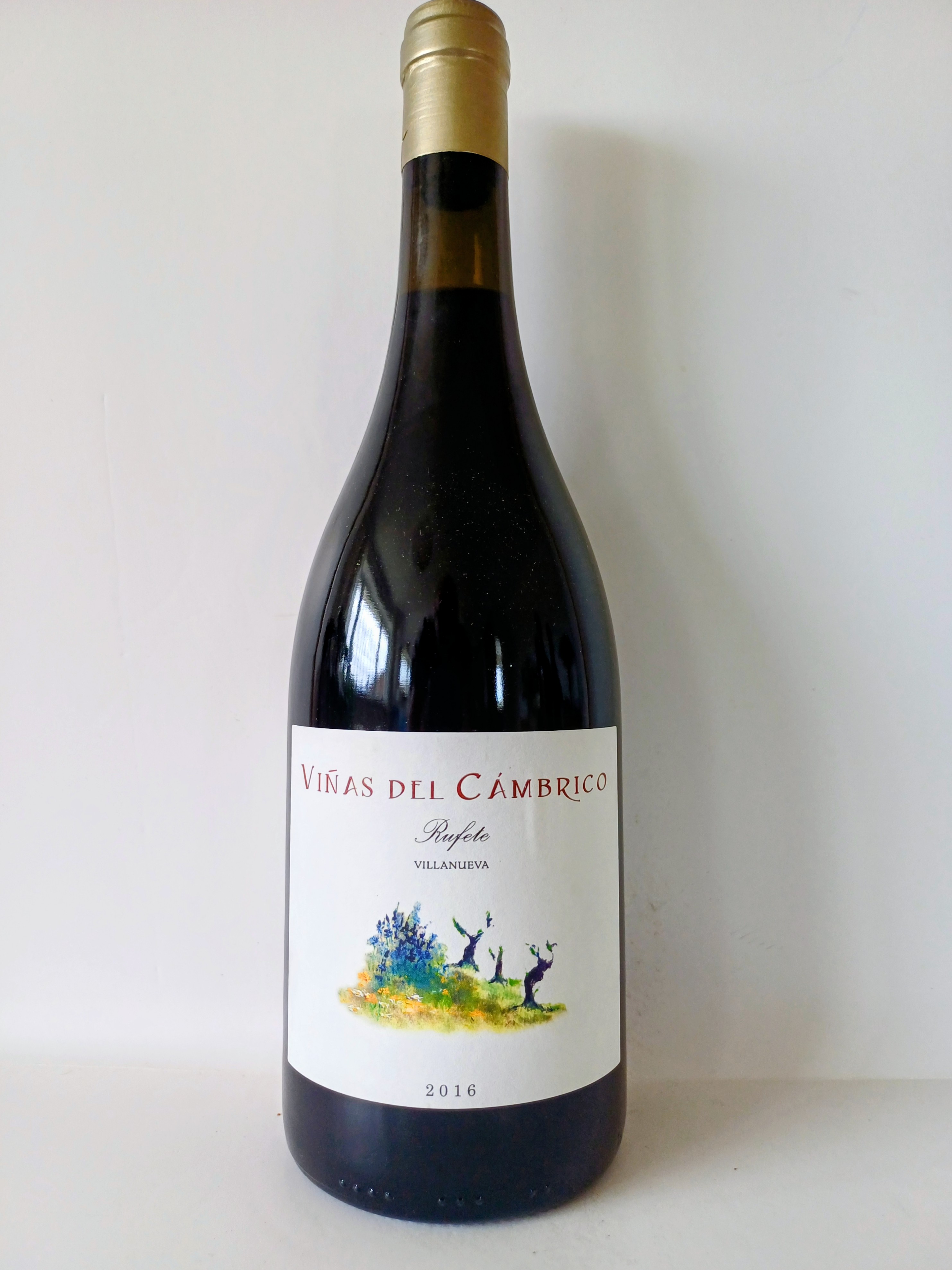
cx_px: 476
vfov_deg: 69.4
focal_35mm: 25
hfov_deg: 54.9
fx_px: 917
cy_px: 635
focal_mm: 4.65
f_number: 1.8
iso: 64
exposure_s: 1/100
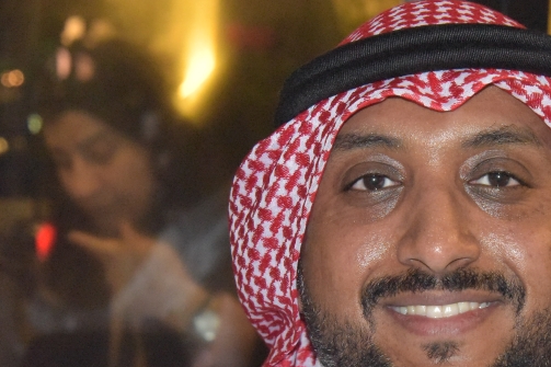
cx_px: 416
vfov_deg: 7.5
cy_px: 279
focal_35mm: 183
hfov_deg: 11.2
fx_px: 2800
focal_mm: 92
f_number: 10
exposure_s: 1/100
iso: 12800
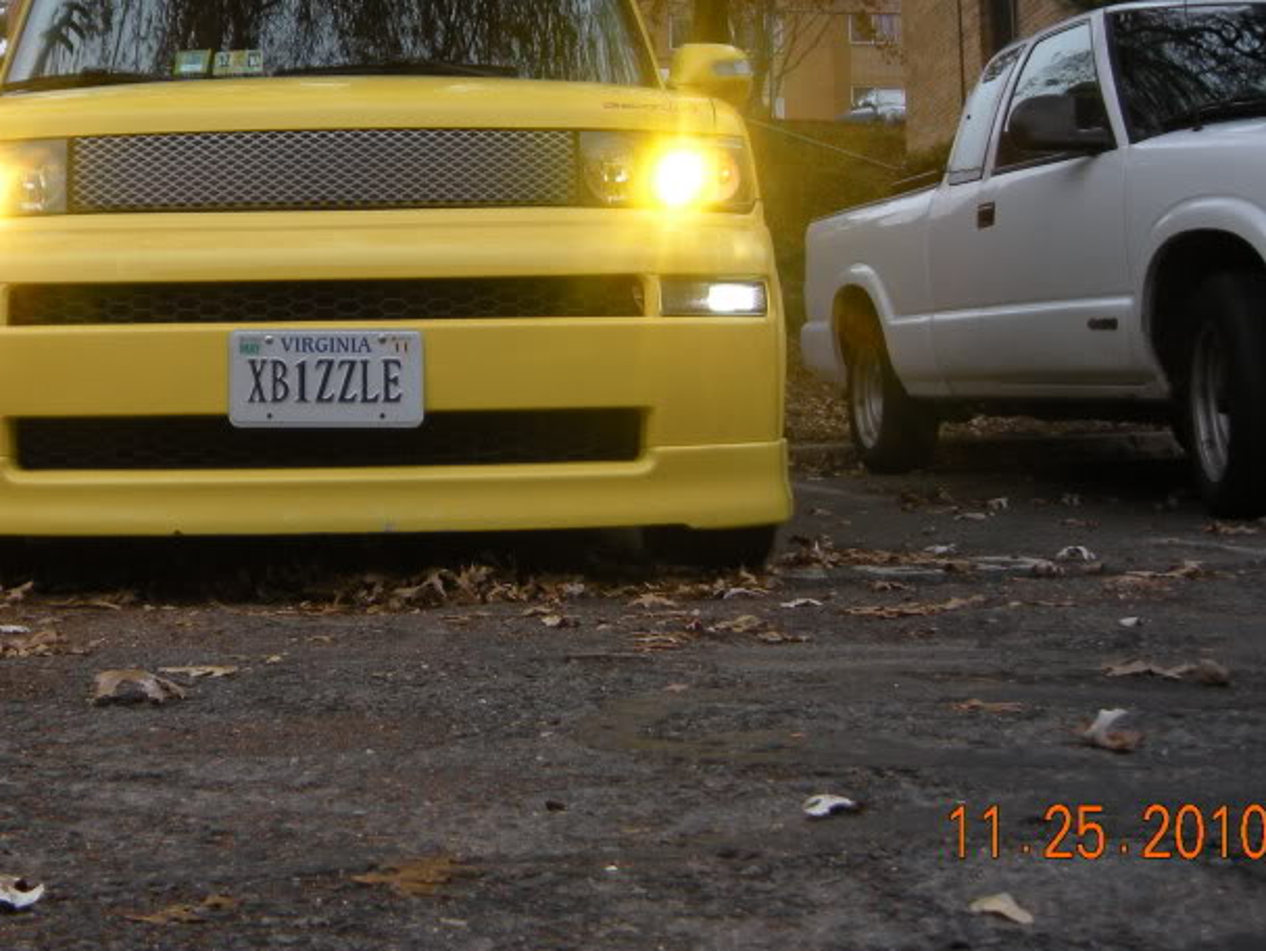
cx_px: 334
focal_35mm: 59
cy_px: 198
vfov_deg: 24.5
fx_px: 2159
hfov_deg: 32.1
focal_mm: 5.9
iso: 64
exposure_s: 1/83
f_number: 3.8
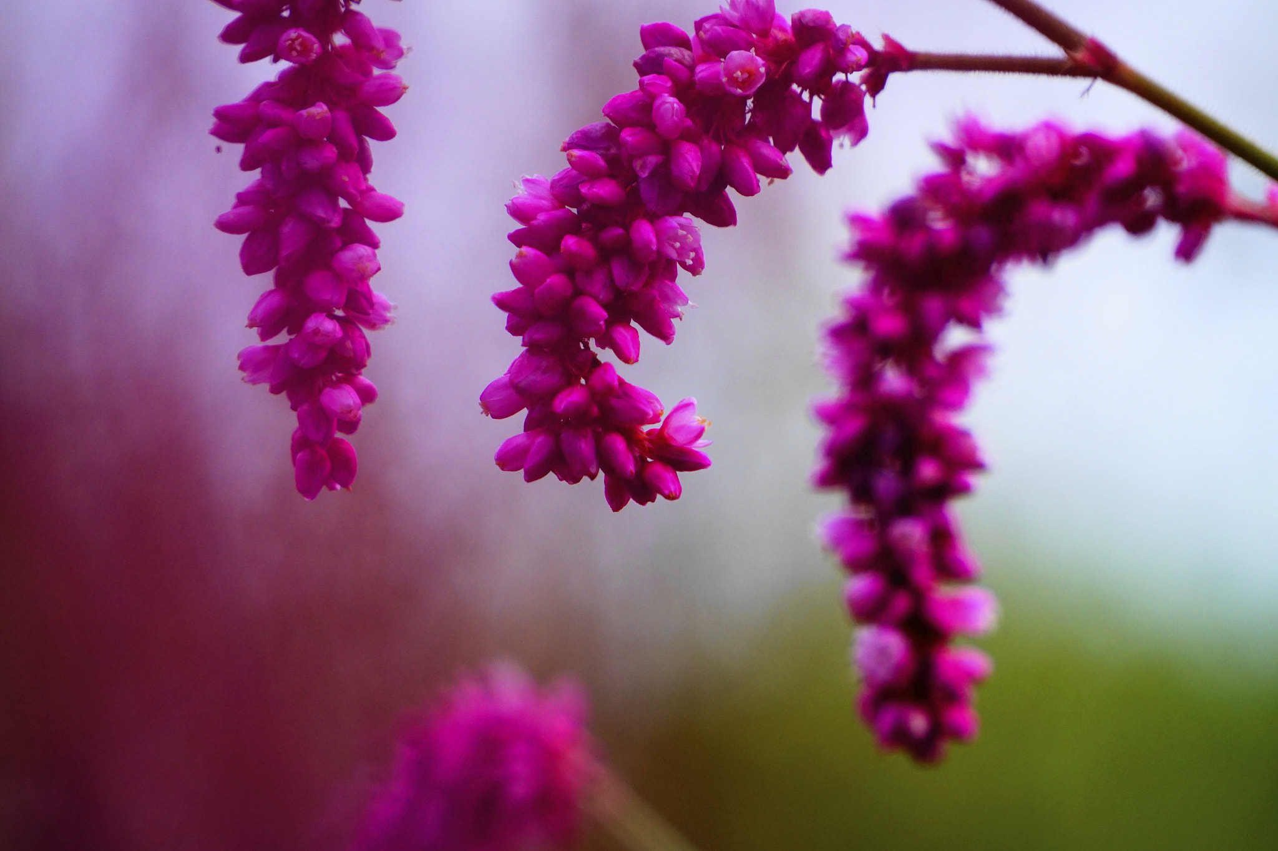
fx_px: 11176
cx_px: 639
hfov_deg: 6.5
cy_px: 426
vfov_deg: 4.4
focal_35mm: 315
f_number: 6.3
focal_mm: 210
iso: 500
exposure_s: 1/400
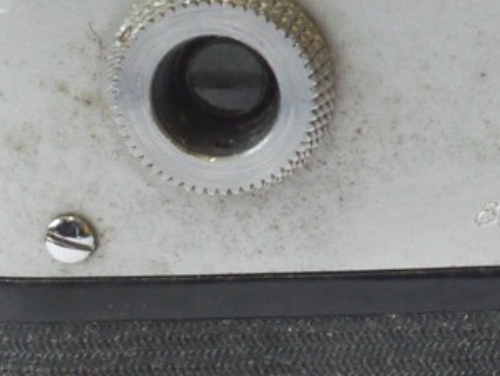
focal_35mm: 239
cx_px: 694
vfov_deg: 6.2
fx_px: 3454
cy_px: 230
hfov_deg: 8.1
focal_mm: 30
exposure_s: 1/50
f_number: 9
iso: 800
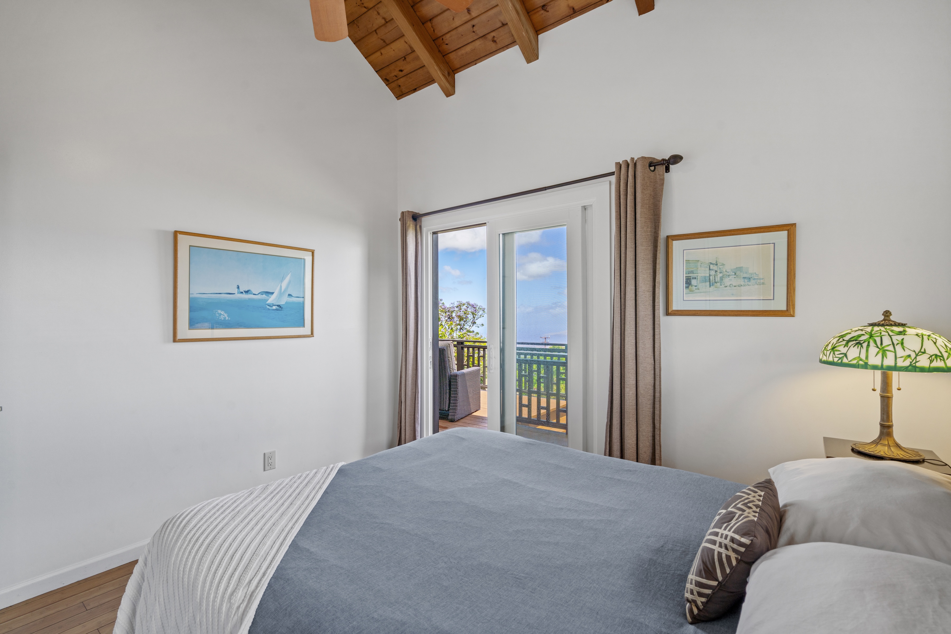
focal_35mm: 16
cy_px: 317
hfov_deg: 96.7
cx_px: 476
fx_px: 423
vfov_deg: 73.7
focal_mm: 16
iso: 160
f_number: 8
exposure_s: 1/20
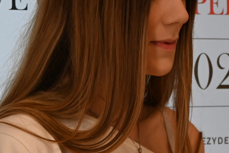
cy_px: 84
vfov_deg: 6.8
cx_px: 140
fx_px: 1295
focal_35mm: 204
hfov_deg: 10.1
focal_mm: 45
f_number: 4.8
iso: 500
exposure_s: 1/125
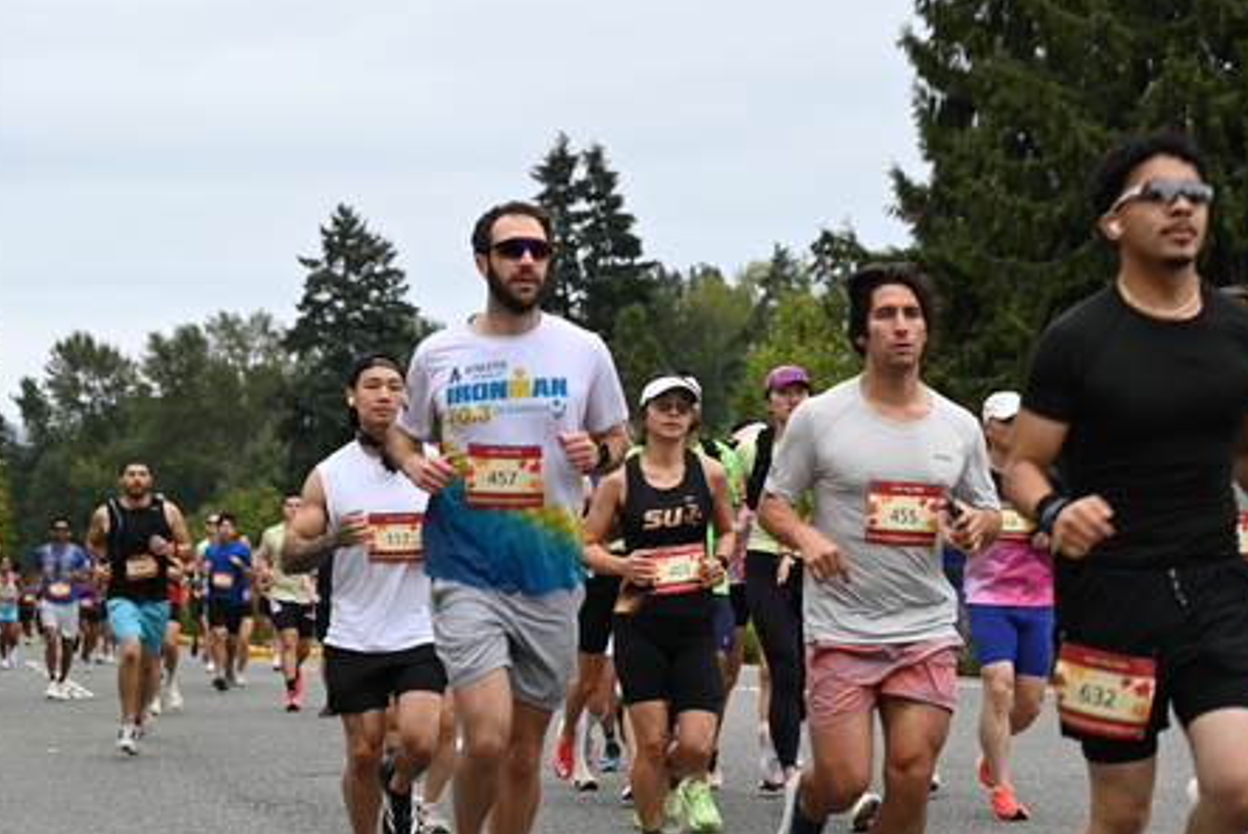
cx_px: 710
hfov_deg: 18.1
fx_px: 3920
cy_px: 509
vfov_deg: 12.1
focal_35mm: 113
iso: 400
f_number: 6.3
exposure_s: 1/160
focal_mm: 91
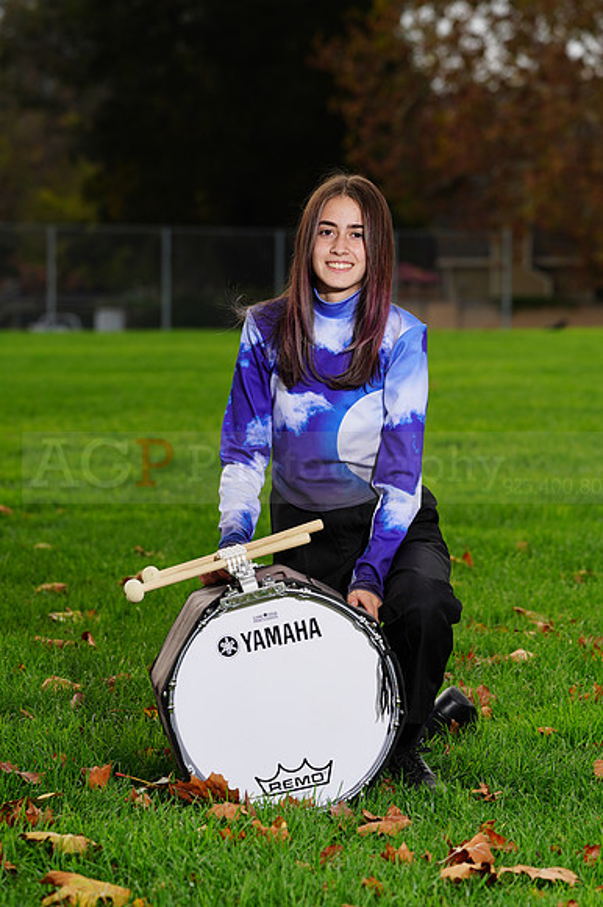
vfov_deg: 11.5
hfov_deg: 7.7
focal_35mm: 179
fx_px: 4502
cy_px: 454
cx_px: 302
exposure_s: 1/160
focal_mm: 179
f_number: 8
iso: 160
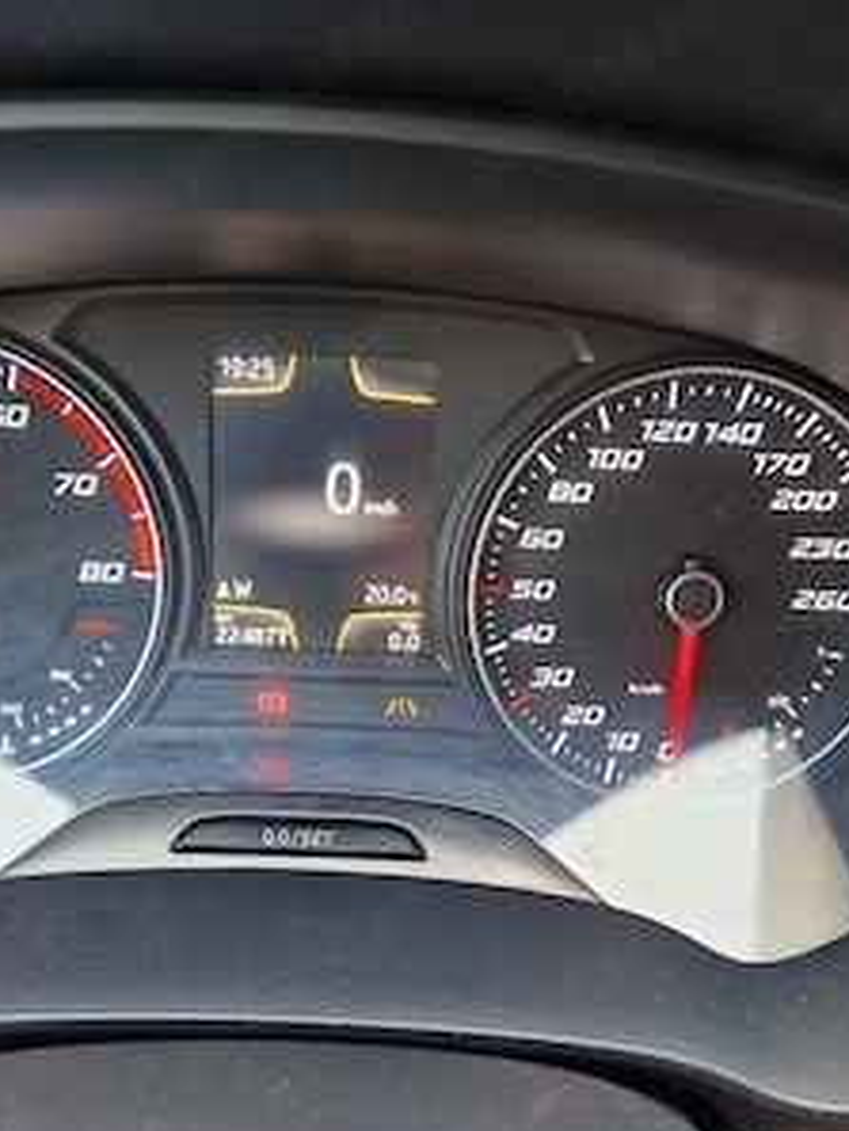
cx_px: 373
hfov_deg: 45.4
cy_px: 727
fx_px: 1013
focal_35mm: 31
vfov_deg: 57.4
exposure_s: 1/61.3
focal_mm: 5.4
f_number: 1.8
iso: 250
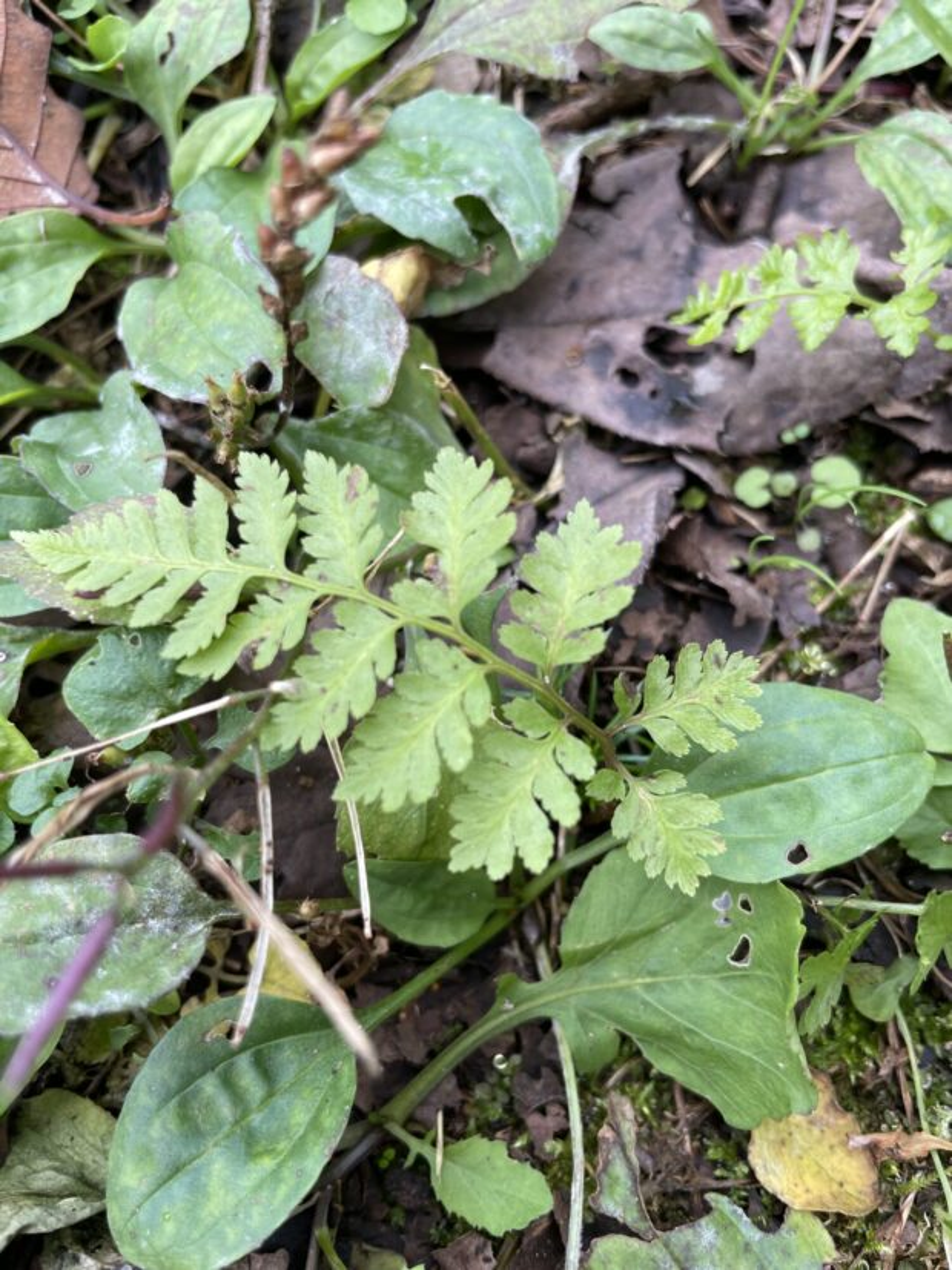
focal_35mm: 26
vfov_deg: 67.3
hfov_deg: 53.1
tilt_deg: -74.2
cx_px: 476
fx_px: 954
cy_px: 635
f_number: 1.6
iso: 32
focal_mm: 4.2
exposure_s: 1/175
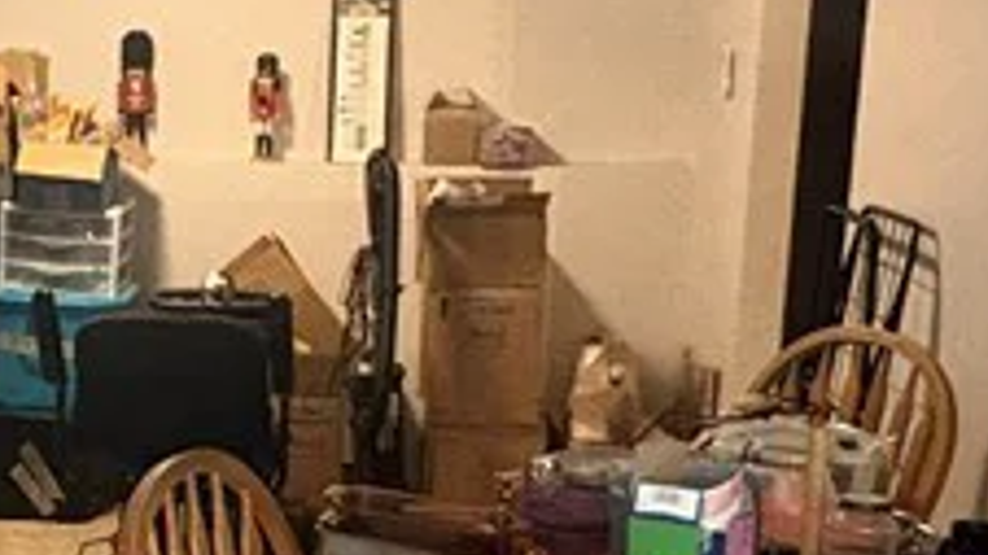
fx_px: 1807
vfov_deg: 17.4
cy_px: 393
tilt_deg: -11.1
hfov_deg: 28.6
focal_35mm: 69
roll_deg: +1.1
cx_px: -4
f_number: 2.2
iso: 800
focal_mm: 2.22
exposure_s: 1/60
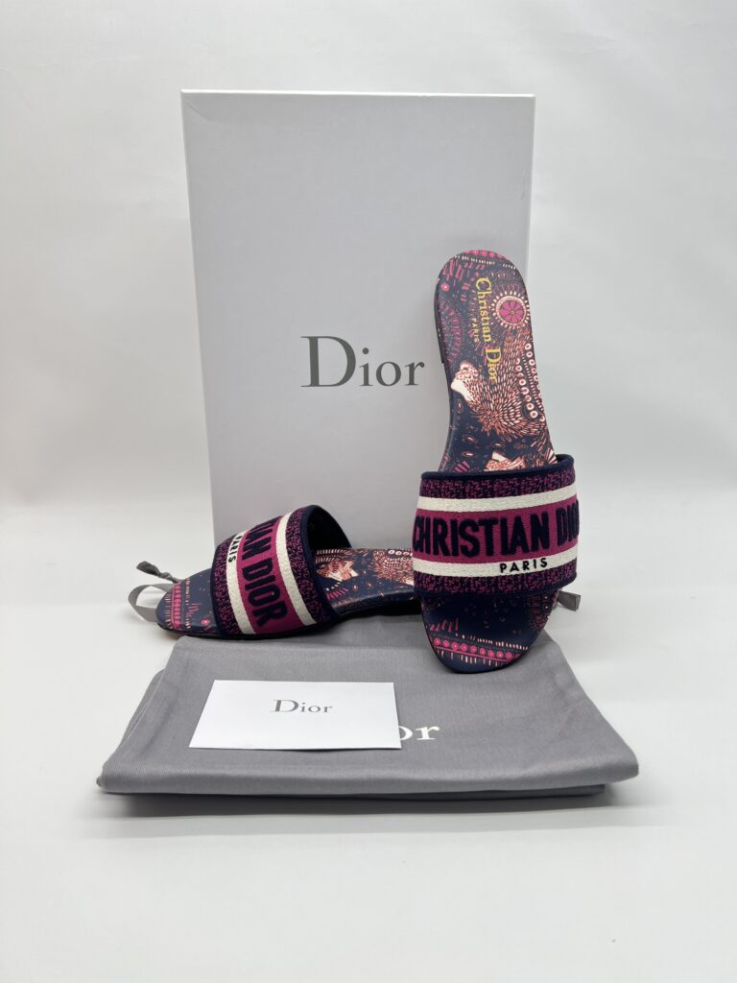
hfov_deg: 53.1
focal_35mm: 26
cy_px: 492
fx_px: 738
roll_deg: -0.4
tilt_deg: -16.4
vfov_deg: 67.3
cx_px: 368
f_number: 1.5
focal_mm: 5.7
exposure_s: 1/107
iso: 32
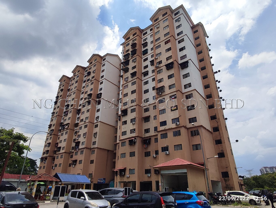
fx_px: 128
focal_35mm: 16
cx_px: 138
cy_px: 104
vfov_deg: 78.2
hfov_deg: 94.5
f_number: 2.2
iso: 50
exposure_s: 1/2420
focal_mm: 1.65
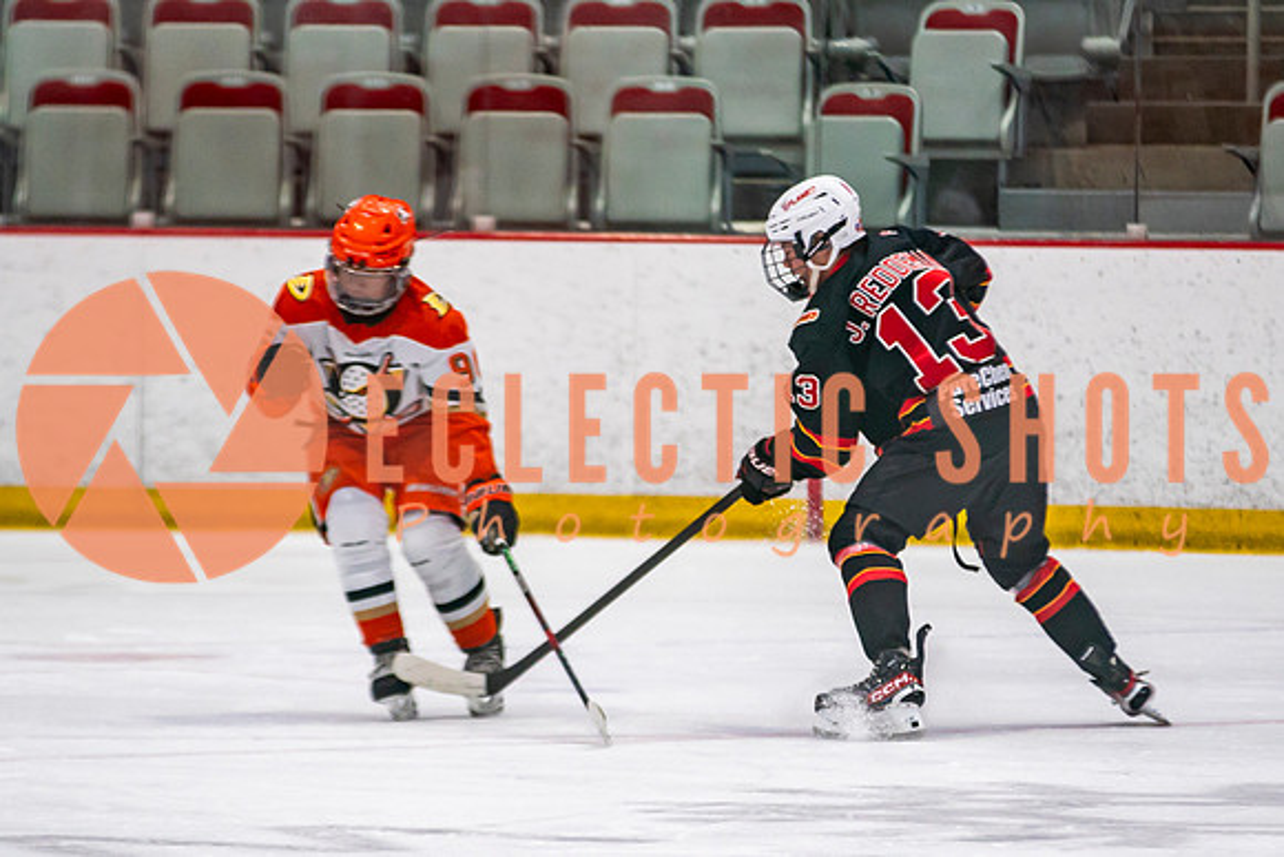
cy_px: 538
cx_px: 683
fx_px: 14681
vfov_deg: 3.3
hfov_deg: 5.0
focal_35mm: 412
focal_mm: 200
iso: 640
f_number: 2.8
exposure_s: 1/640
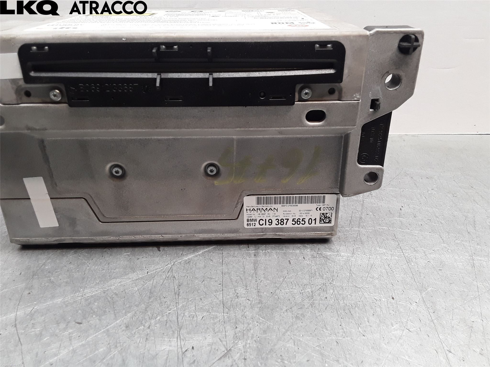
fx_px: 396
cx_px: 245
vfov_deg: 49.7
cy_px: 184
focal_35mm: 28
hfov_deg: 63.4
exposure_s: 1/50
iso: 64
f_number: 1.9
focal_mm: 2.91
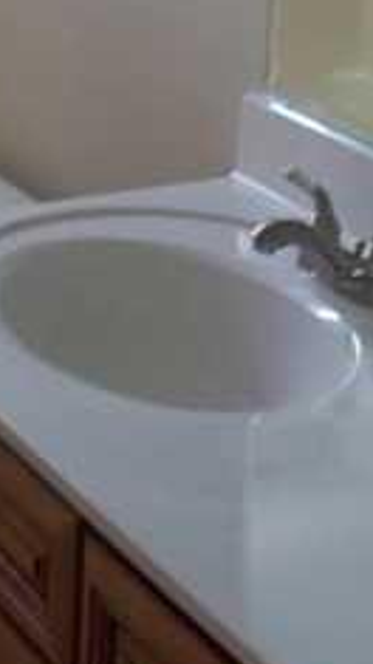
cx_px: 153
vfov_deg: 20.2
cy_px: 73
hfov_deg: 11.6
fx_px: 1831
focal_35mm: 104
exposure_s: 1/30
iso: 200
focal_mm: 7.54
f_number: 2.8
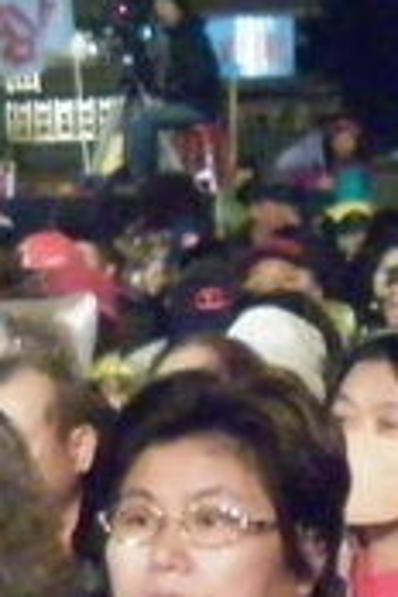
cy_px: 309
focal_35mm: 173
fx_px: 2869
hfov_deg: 7.3
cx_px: -657
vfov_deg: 11.9
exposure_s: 1/8
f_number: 2.9
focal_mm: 5.6
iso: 200
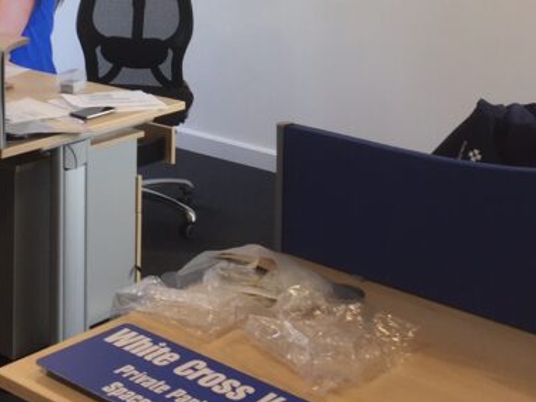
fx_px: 1223
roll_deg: -1.8
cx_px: 198
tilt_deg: -6.0
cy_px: -91
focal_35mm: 79
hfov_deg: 24.6
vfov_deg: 17.7
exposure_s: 1/50
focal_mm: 4.15
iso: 32
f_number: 2.2
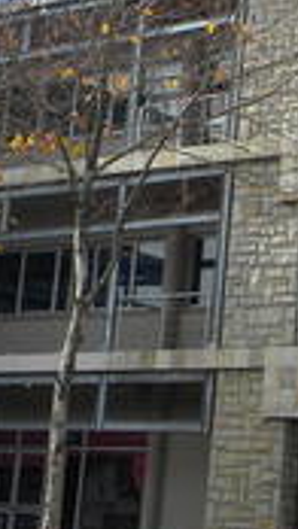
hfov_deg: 10.6
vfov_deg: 18.8
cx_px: 304
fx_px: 1586
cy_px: 147
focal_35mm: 113
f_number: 3.7
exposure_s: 1/464
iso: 80
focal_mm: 6.4
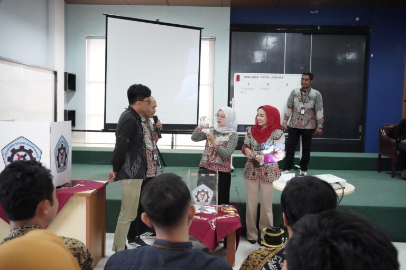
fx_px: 395
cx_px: 203
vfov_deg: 37.9
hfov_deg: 54.4
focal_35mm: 35
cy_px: 135
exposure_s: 1/125
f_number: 6.3
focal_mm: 35
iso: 12800
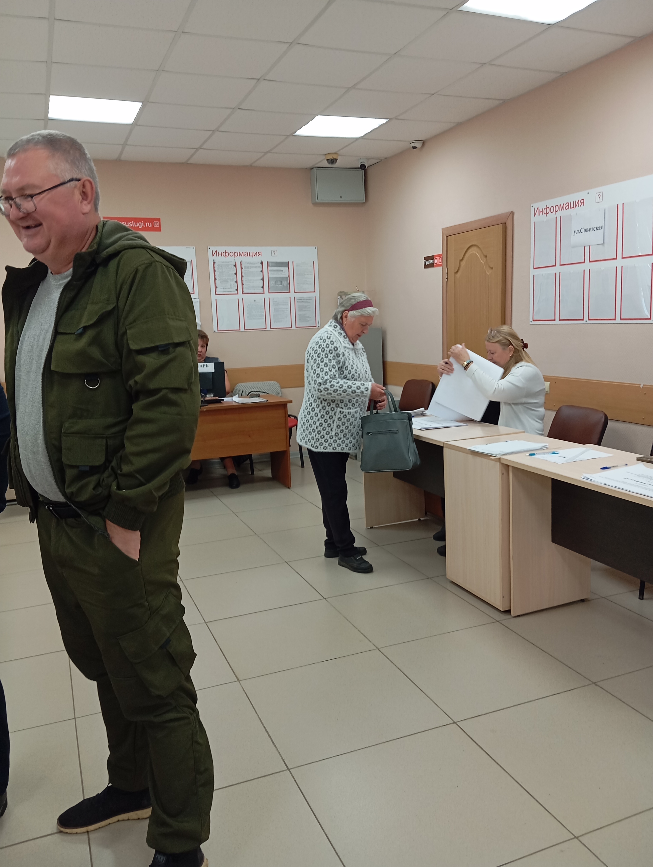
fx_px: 703
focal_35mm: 28
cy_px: 434
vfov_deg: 63.4
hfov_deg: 49.9
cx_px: 326
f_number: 1.8
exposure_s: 1/50
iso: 366
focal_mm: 4.22
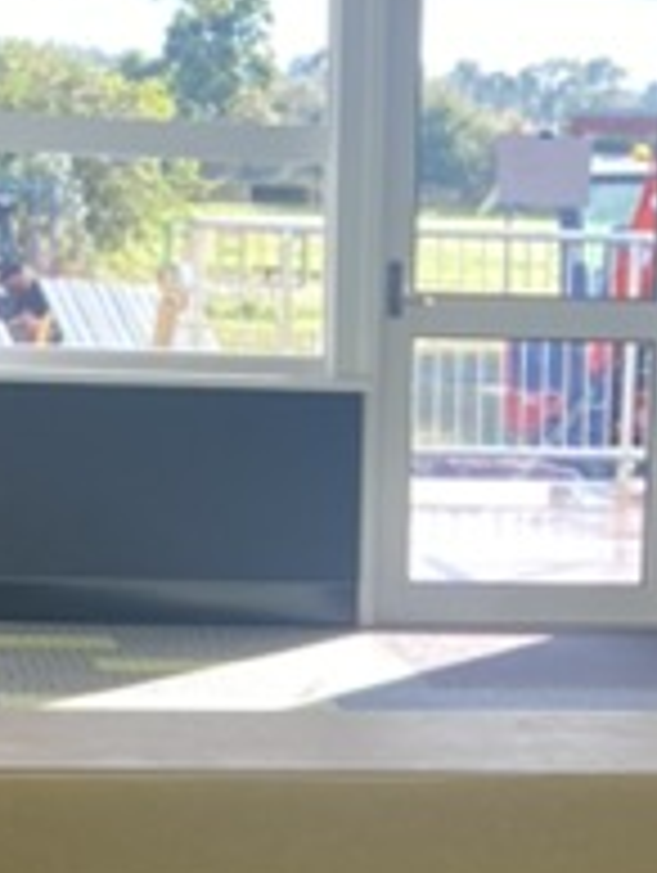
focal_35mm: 137
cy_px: 1260
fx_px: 3459
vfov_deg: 13.6
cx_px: 518
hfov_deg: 10.8
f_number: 1.8
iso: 32
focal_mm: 4.25
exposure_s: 1/121
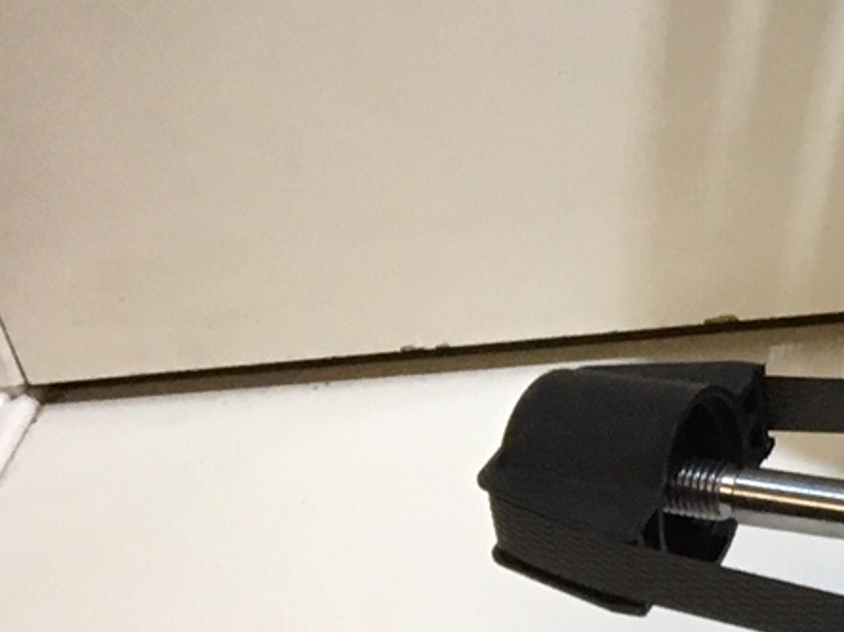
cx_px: 1852
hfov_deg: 12.5
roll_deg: +1.2
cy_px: 497
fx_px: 3218
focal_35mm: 132
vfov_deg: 11.2
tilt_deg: -35.8
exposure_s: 1/33
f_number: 2.2
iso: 50
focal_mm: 4.15
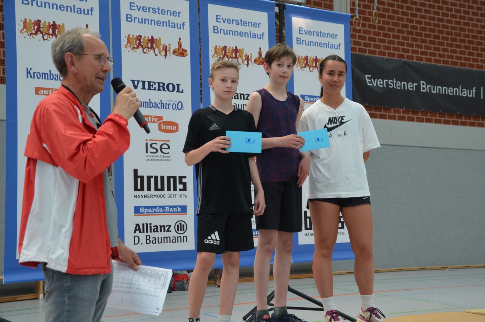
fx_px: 645
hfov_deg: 41.2
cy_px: 161
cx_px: 242
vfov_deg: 28.0
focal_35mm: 48
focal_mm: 32
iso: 200
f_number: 5.6
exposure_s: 1/125
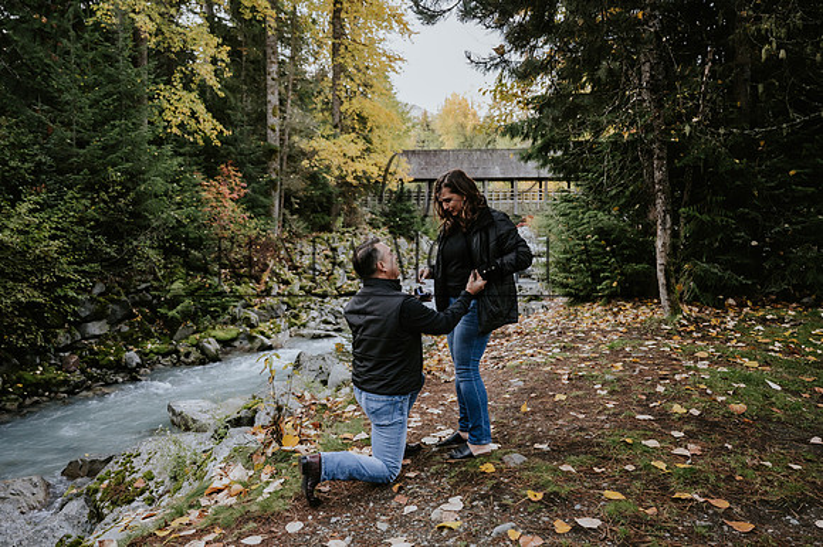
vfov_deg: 45.3
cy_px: 287
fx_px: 656
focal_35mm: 29
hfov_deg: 64.2
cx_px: 405
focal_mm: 26.5
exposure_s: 1/500
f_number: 2.8
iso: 1000
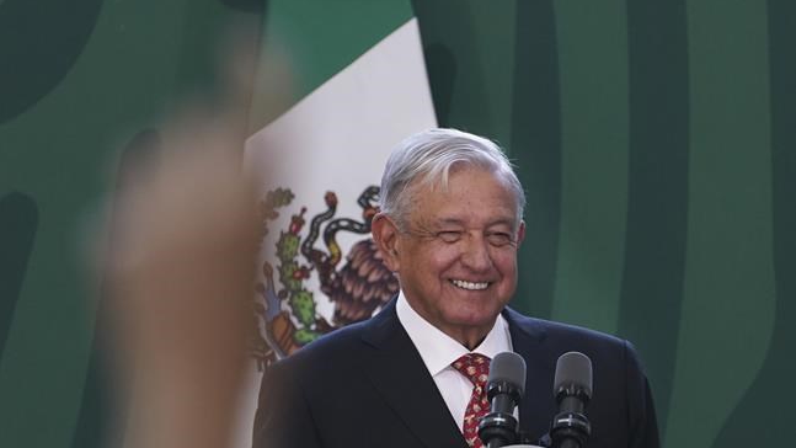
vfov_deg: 3.0
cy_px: 262
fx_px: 8422
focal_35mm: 399
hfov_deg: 5.4
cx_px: 397
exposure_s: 1/200
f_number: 7.1
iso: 2000
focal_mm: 379
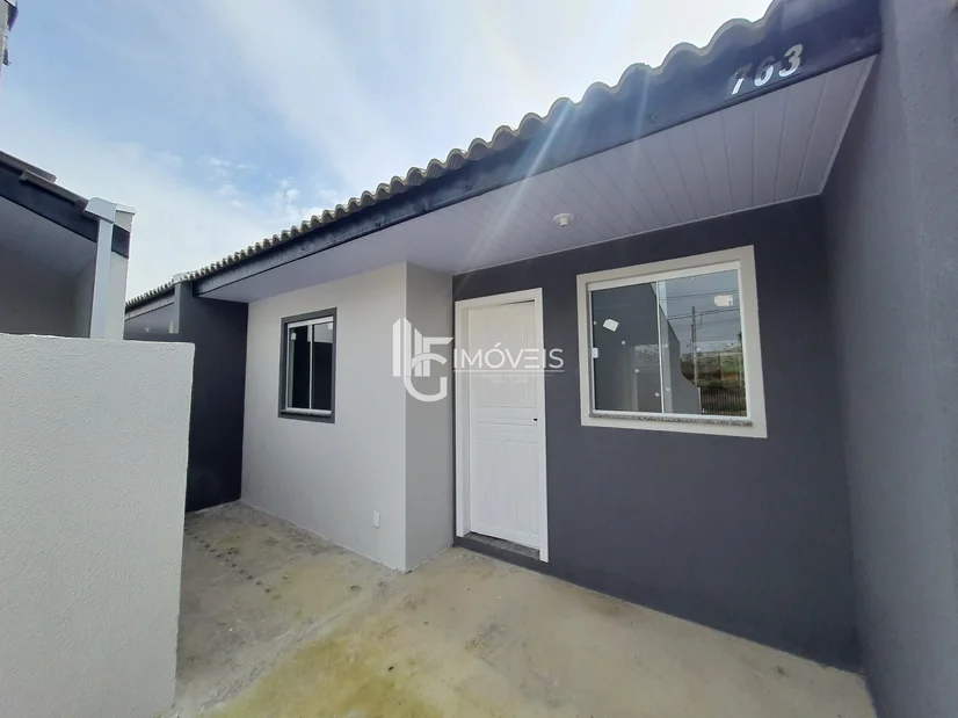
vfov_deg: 89.9
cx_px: 479
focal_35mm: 13
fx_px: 360
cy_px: 359
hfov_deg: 106.2
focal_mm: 1.74
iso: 50
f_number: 2.2
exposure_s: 1/1368
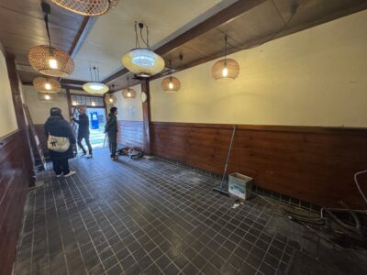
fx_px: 148
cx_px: 184
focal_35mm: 14
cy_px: 138
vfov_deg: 85.7
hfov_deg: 102.1
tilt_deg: -8.1
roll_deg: +1.8
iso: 250
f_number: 2.2
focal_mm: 2.22
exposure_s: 1/60
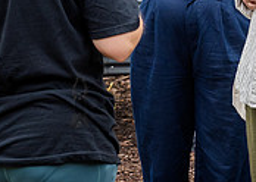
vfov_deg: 6.5
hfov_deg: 9.2
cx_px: 195
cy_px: -108
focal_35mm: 219
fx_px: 1591
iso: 640
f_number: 4.5
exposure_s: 1/500
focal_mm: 52
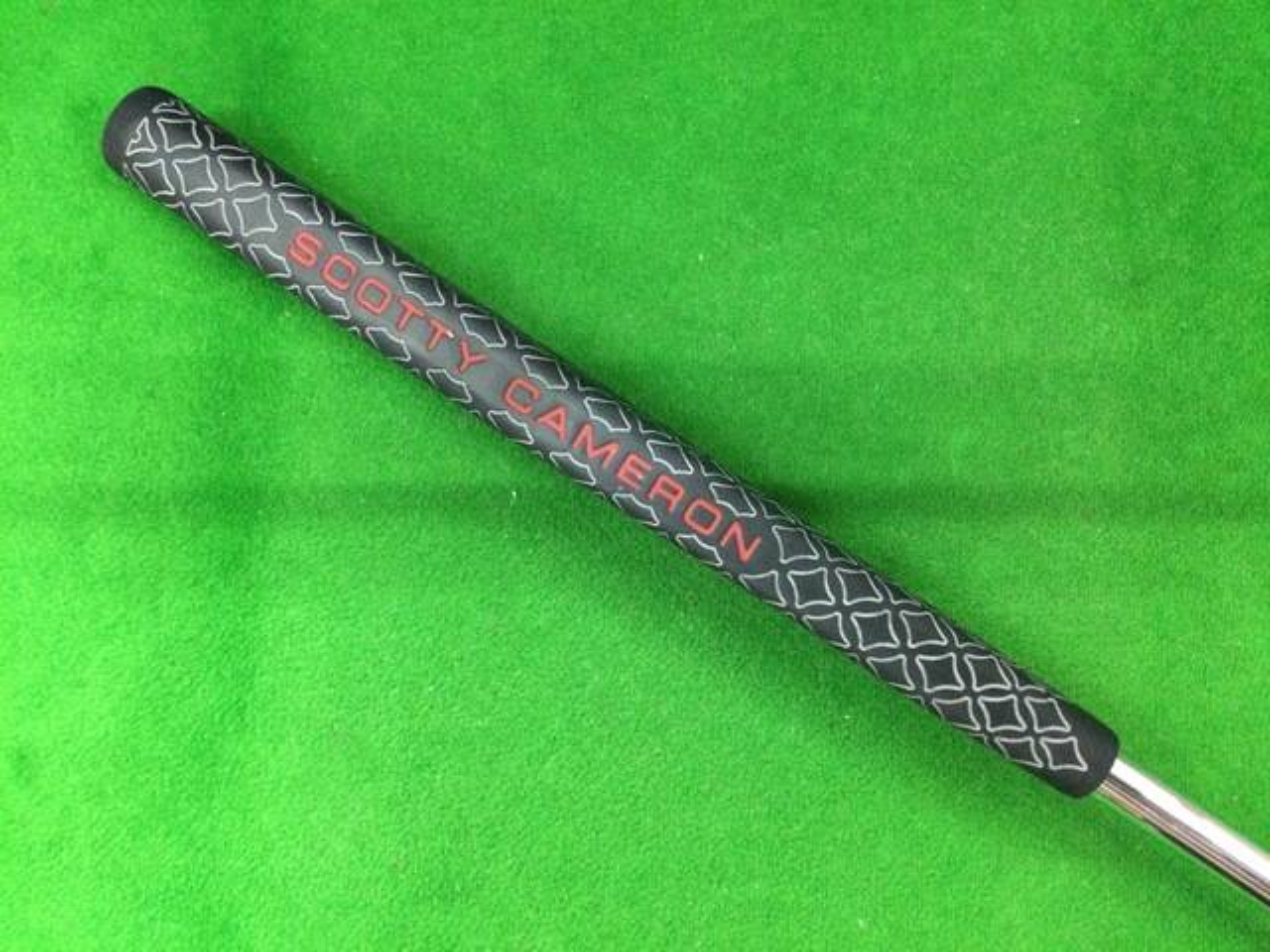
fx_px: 1137
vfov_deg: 45.4
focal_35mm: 31
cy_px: 476
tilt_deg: -82.4
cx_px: 635
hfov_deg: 58.4
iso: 200
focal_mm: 3.3
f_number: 2.4
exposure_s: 1/30
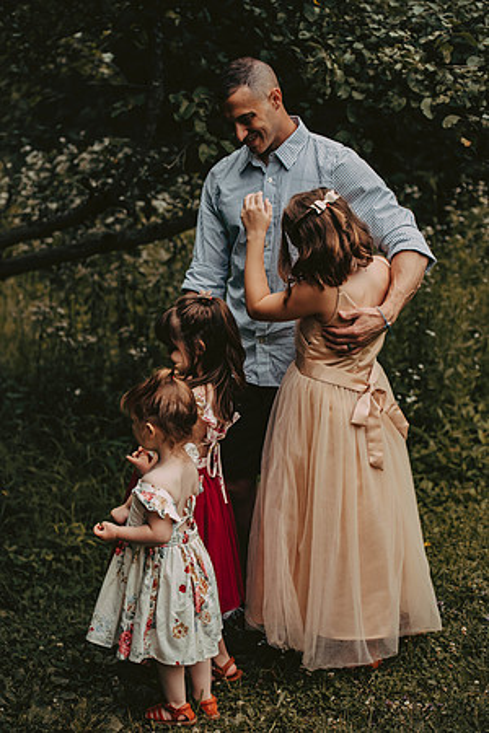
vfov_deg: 28.8
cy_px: 366
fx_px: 1426
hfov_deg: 19.5
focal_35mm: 70
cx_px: 244
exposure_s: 1/2500
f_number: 2.8
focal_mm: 70
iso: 640
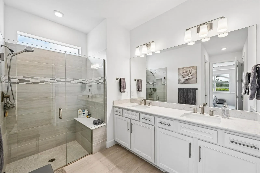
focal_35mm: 14
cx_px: 130
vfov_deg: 81.2
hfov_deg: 104.3
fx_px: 101
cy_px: 86
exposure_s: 1/100
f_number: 8
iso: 400
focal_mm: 14
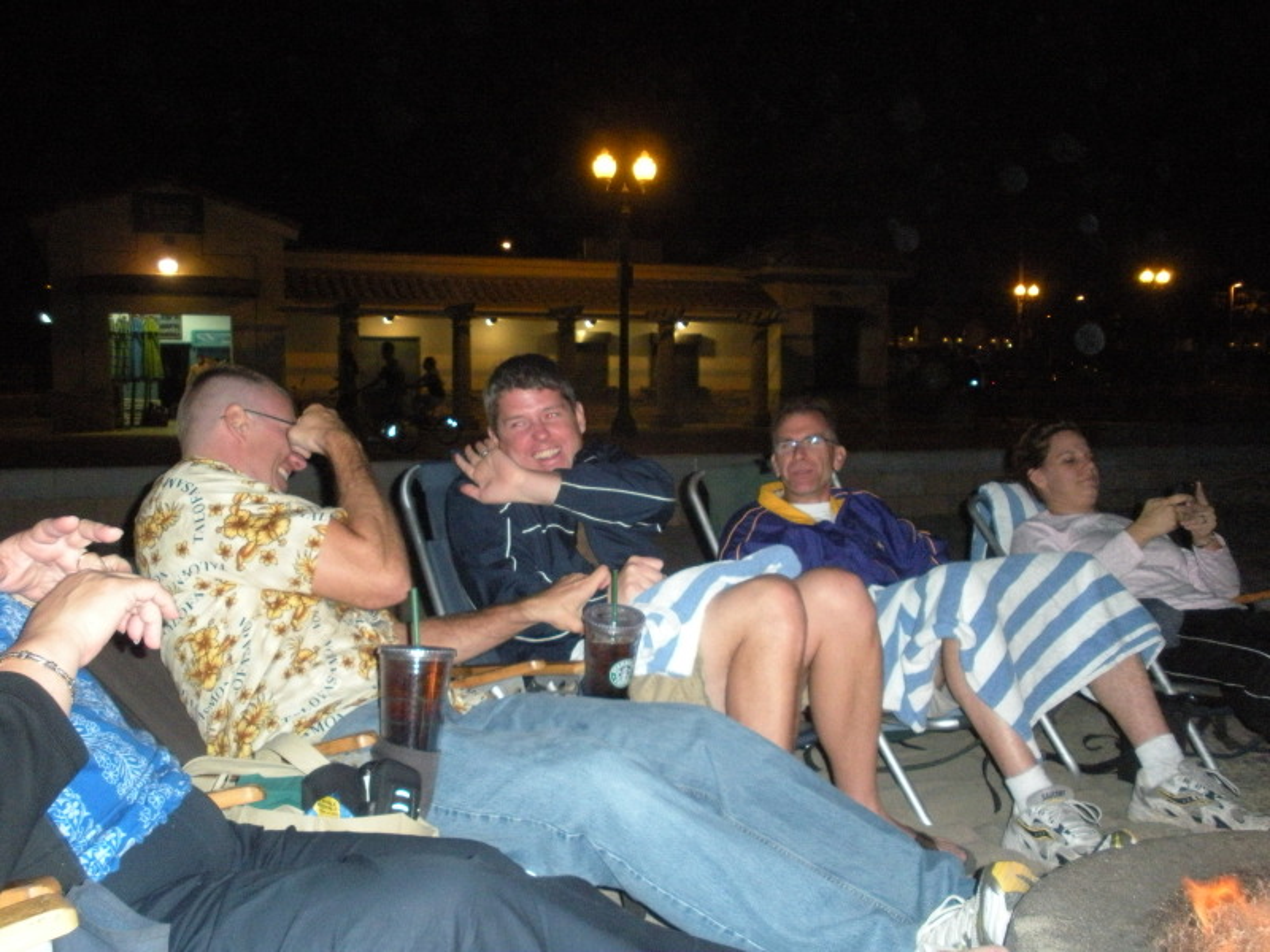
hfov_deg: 51.4
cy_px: 476
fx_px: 1321
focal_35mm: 36
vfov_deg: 39.7
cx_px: 635
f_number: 3.5
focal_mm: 6.3
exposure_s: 1/60
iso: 538
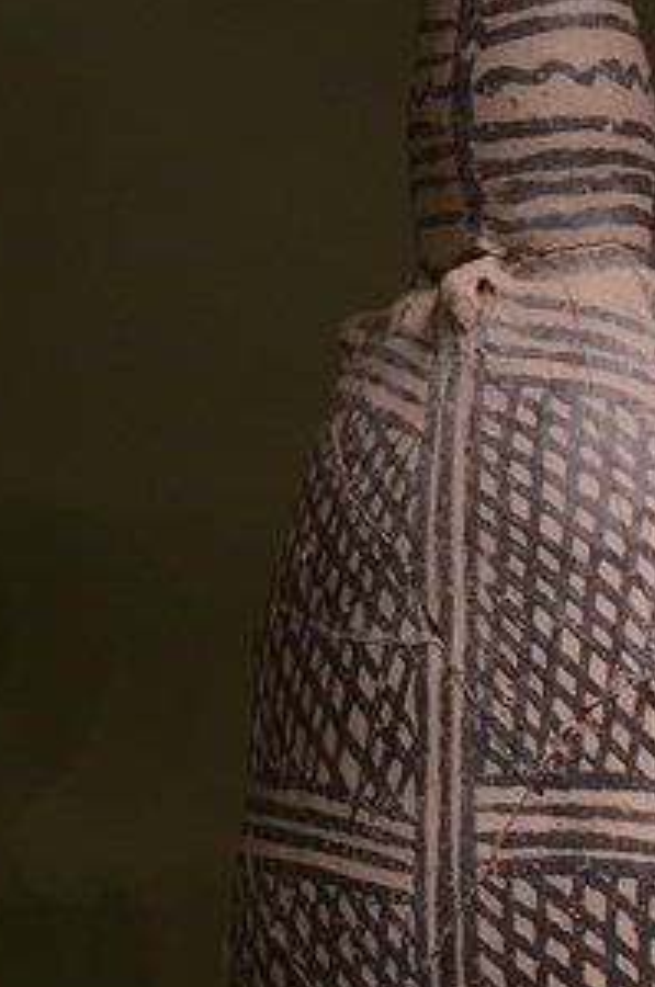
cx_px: 464
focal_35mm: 166
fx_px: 4546
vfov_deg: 12.4
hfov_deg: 8.2
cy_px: 648
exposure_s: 1/100
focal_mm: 50
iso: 1000
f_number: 5
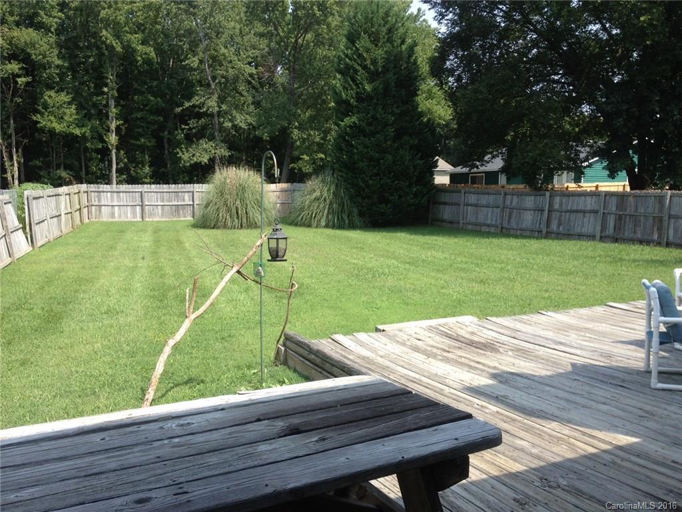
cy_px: 256
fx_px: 690
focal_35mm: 35
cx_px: 341
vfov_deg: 40.7
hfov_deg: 52.6
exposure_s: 1/581
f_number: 2.4
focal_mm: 4.28
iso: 64
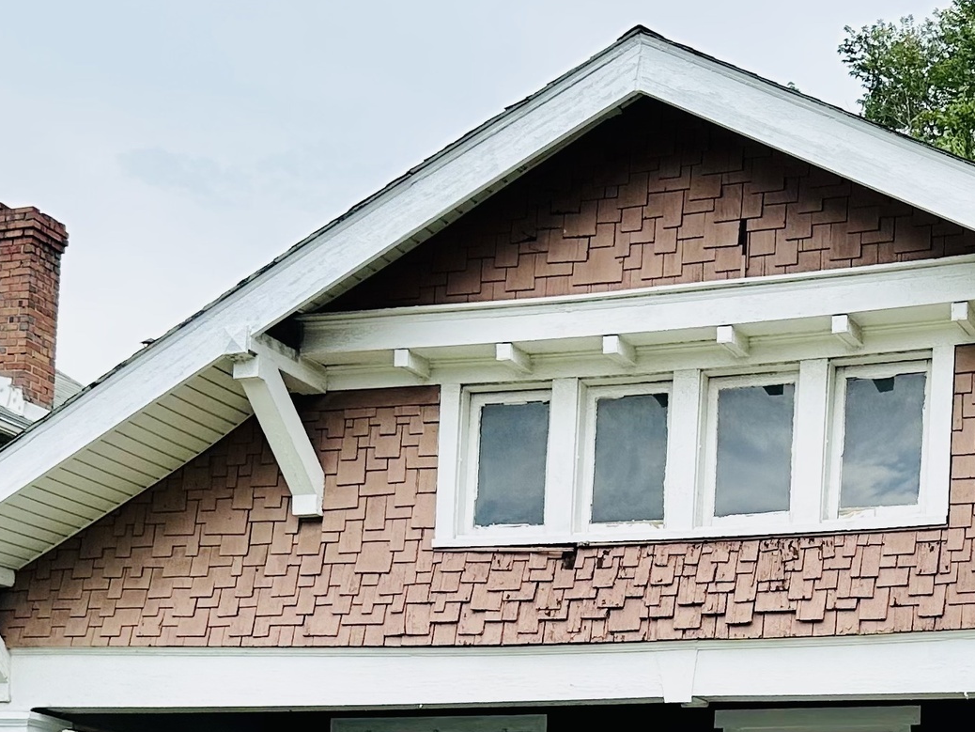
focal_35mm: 71
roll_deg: -3.1
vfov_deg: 19.2
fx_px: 2000
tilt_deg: +1.8
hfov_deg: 26.9
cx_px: 762
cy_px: 938
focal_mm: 6.86
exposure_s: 1/2732
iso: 80
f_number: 1.78
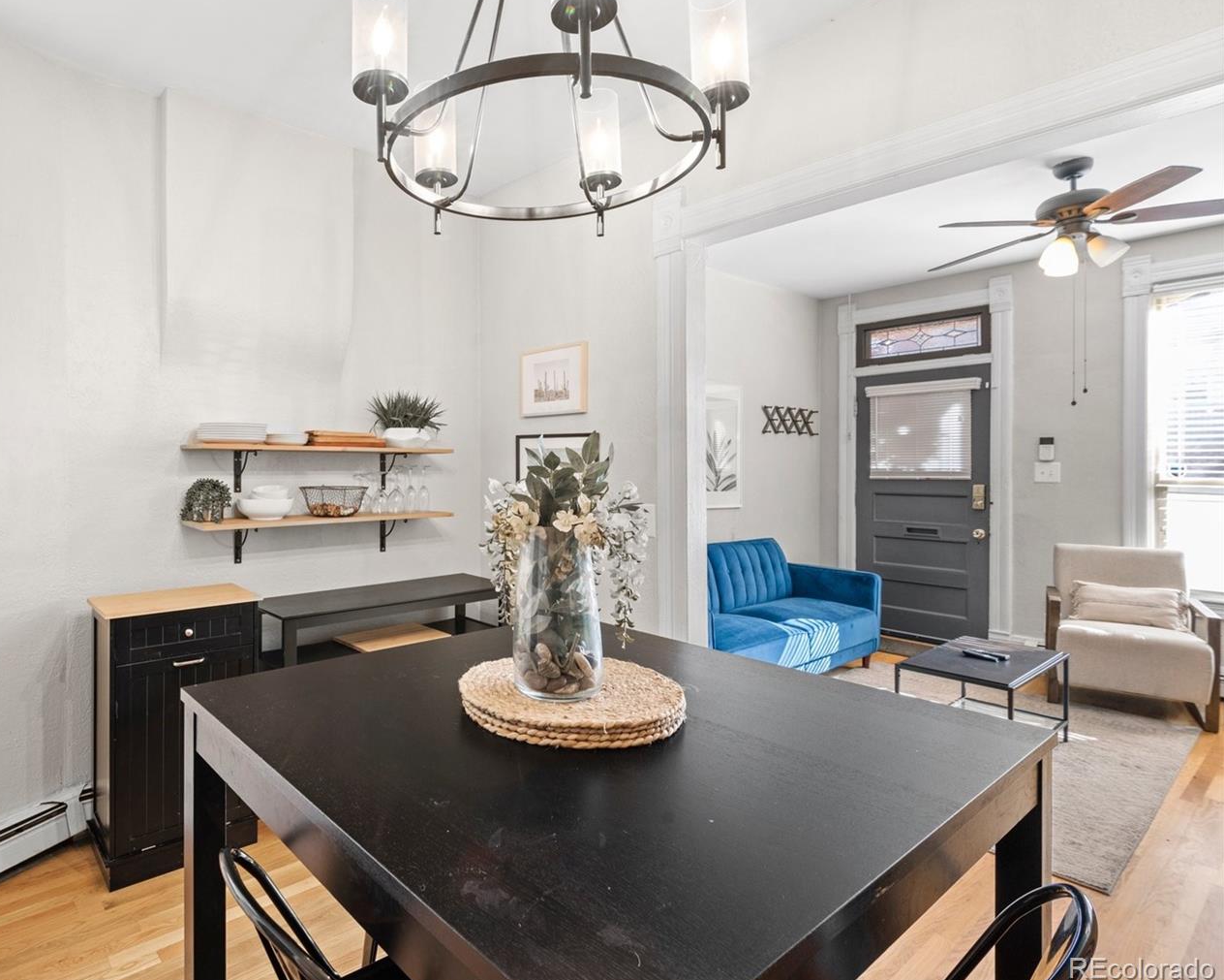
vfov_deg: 70.8
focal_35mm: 19
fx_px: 688
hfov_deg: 81.6
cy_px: 472
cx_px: 451
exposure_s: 2.5
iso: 500
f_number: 9
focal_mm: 16
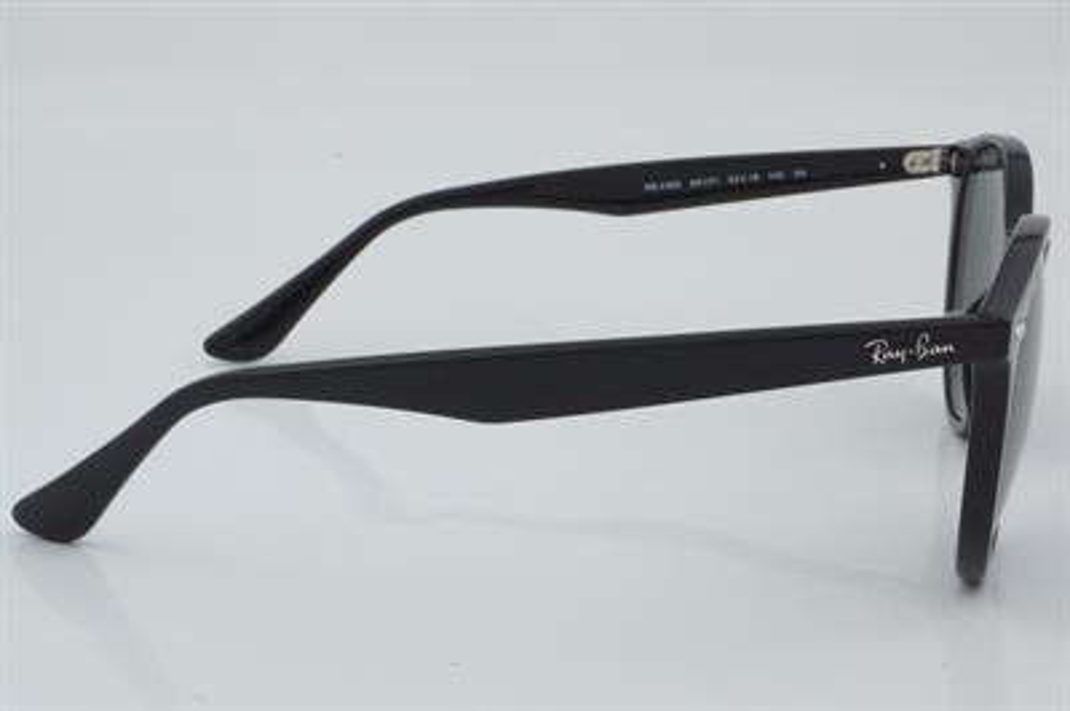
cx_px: 535
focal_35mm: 75
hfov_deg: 27.0
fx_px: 2227
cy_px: 356
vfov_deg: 18.2
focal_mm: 50
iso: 100
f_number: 29
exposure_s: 1/4
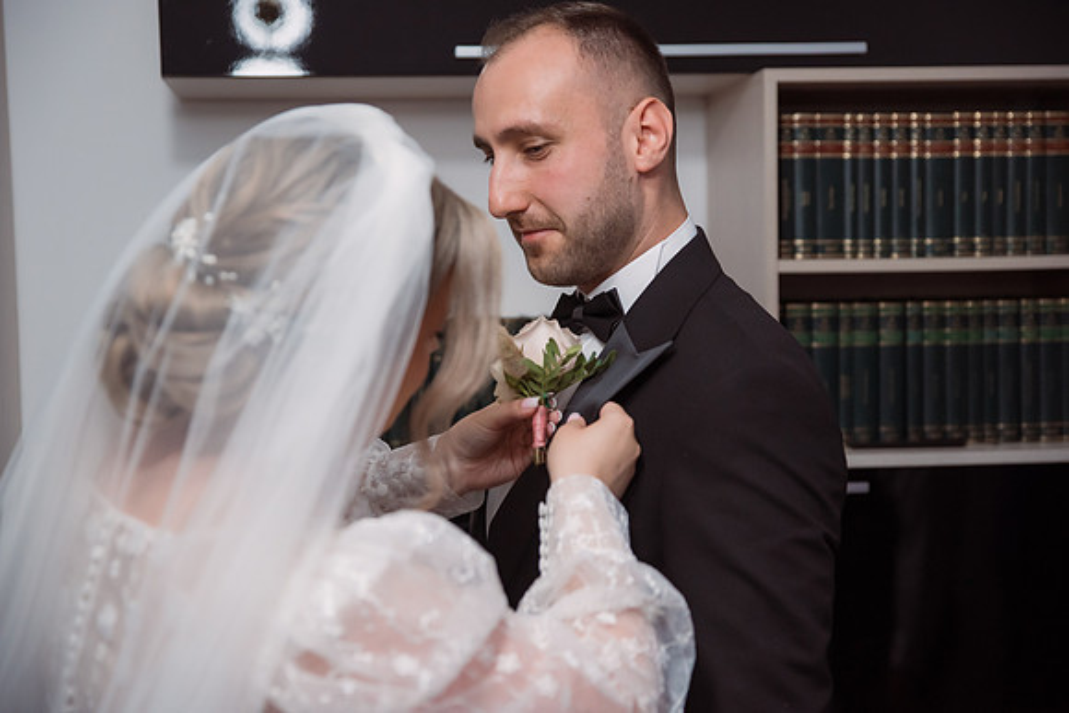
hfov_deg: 32.7
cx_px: 534
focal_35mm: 61
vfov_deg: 22.1
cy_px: 356
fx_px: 1822
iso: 1600
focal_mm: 58
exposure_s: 1/200
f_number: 2.8
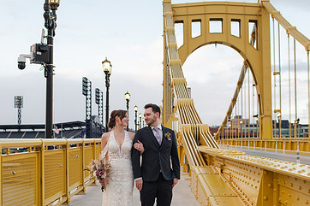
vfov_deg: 23.5
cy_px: 151
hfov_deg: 35.0
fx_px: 491
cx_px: 136
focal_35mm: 57
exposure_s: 1/400
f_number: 3.5
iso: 450
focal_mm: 35
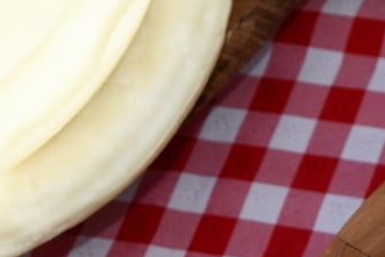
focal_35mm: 163
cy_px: -138
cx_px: 565
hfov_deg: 12.1
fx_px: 1744
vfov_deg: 8.2
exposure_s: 1/200
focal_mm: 30
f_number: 8
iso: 100
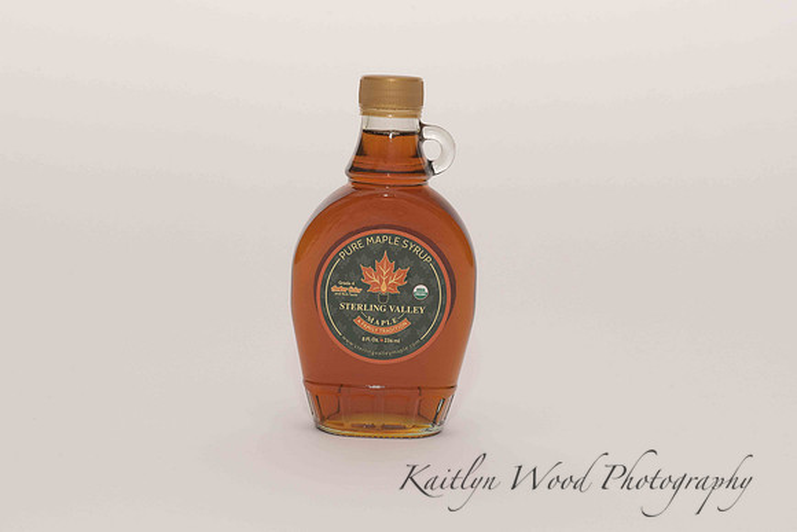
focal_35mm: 85
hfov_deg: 23.9
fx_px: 1882
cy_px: 266
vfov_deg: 16.1
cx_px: 398
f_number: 13
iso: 400
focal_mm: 85
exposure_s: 1/100
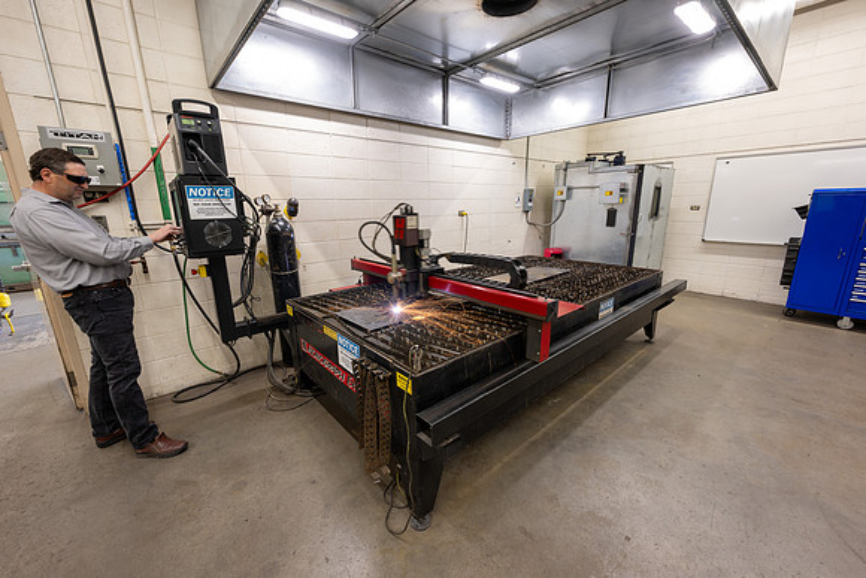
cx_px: 433
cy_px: 289
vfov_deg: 81.2
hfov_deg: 104.2
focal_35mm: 14
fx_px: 337
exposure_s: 1/1.25
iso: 100
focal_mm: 14
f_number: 10
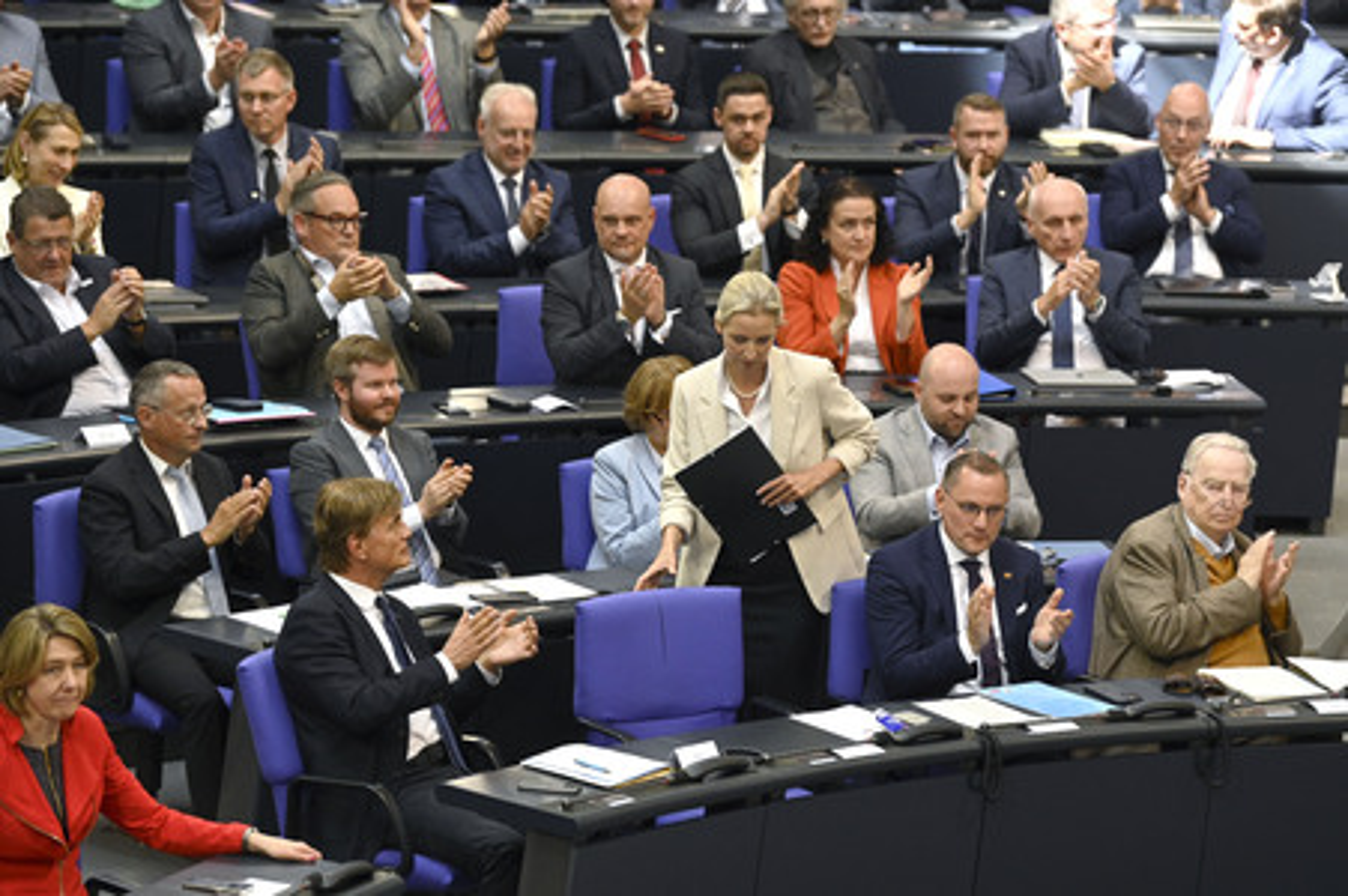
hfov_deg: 11.4
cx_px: 674
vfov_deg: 7.6
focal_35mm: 180
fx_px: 6735
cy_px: 448
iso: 3200
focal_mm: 180
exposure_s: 1/500
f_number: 4.5
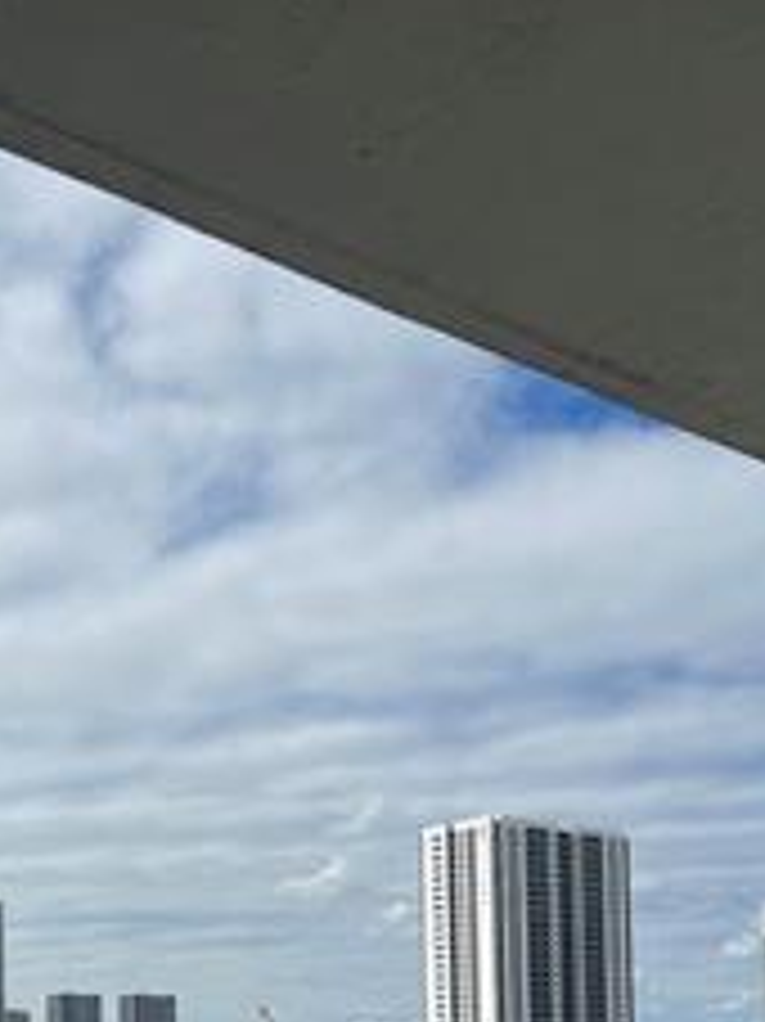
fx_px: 1622
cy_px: 1031
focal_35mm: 55
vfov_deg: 32.1
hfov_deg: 26.3
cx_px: 220
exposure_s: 1/11364
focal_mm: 5.7
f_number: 1.5
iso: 50
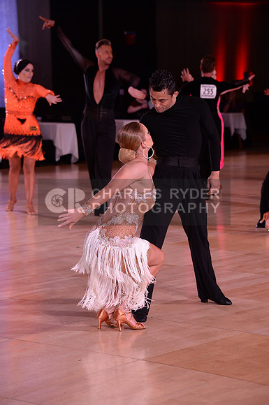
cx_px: 134
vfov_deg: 17.1
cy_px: 202
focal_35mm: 120
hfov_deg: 11.4
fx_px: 1349
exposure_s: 1/250
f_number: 5.6
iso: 2000
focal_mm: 120
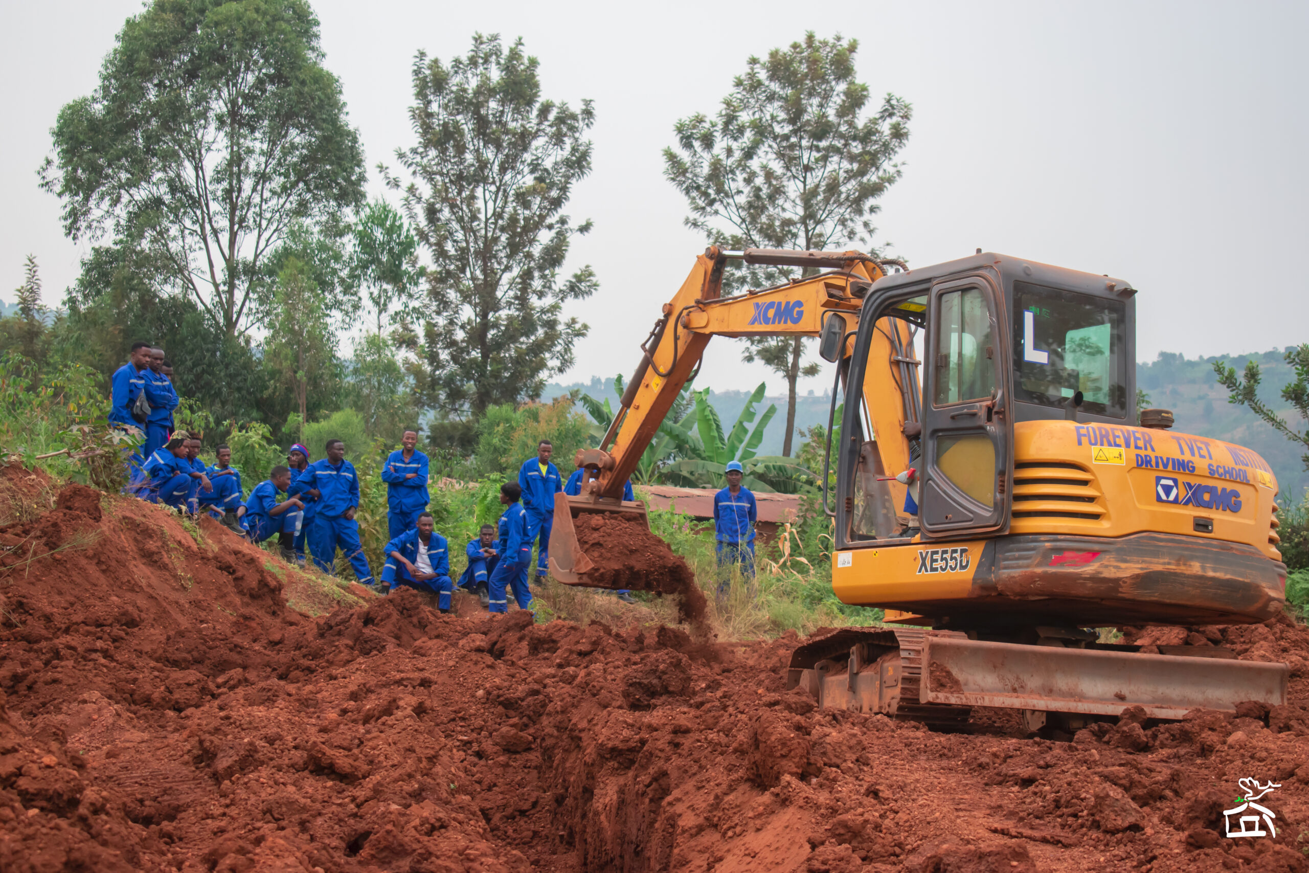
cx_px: 654
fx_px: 2618
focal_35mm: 72
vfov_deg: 18.9
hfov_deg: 28.1
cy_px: 436
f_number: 5.3
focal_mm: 48
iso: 640
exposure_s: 1/400
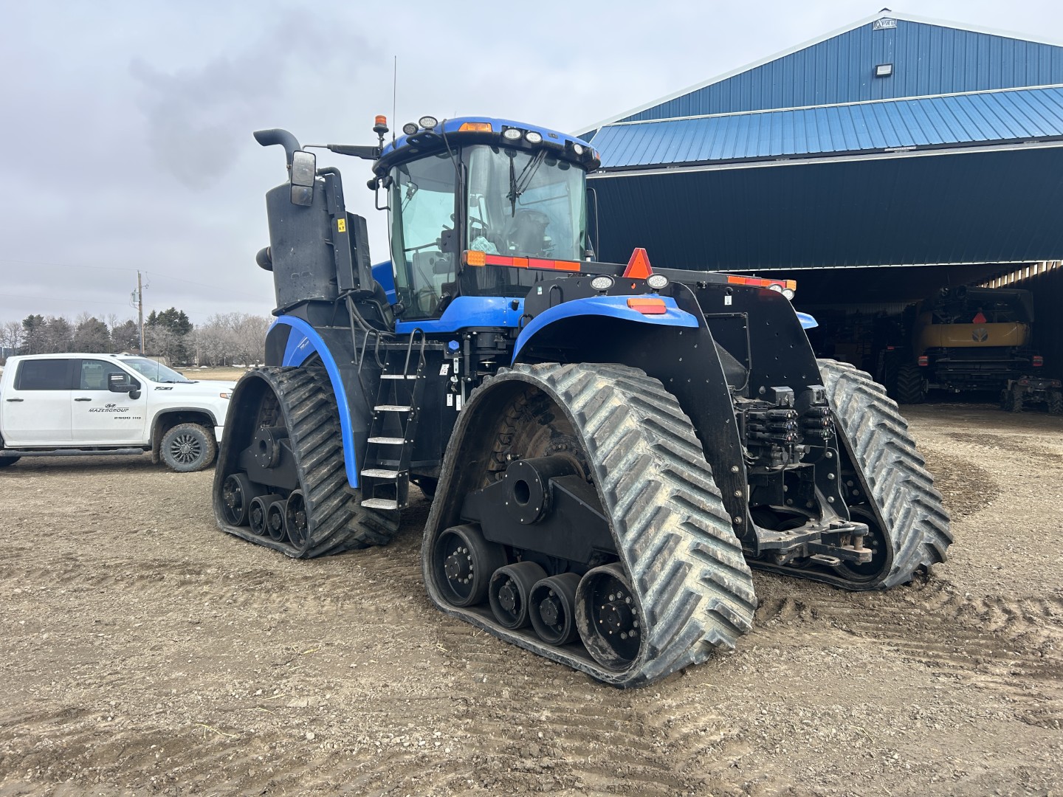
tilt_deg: -1.7
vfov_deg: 53.1
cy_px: 398
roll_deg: +0.1
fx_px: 798
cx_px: 532
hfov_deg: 67.3
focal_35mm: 26
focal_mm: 5.7
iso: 50
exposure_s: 1/1597
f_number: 1.5
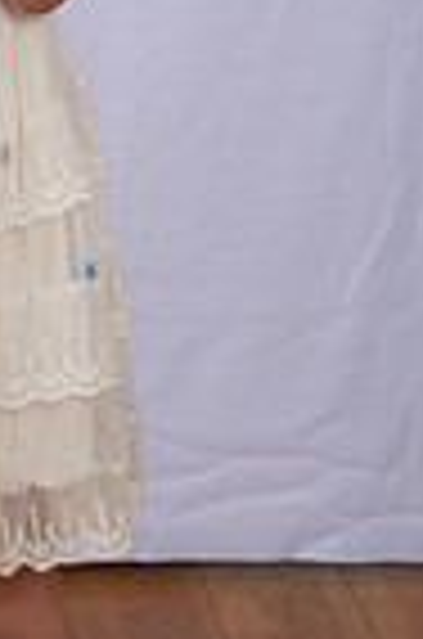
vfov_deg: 12.4
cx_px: -20
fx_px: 2922
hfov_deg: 8.2
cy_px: 18
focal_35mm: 165
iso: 250
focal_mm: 52
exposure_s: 1/160
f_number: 8
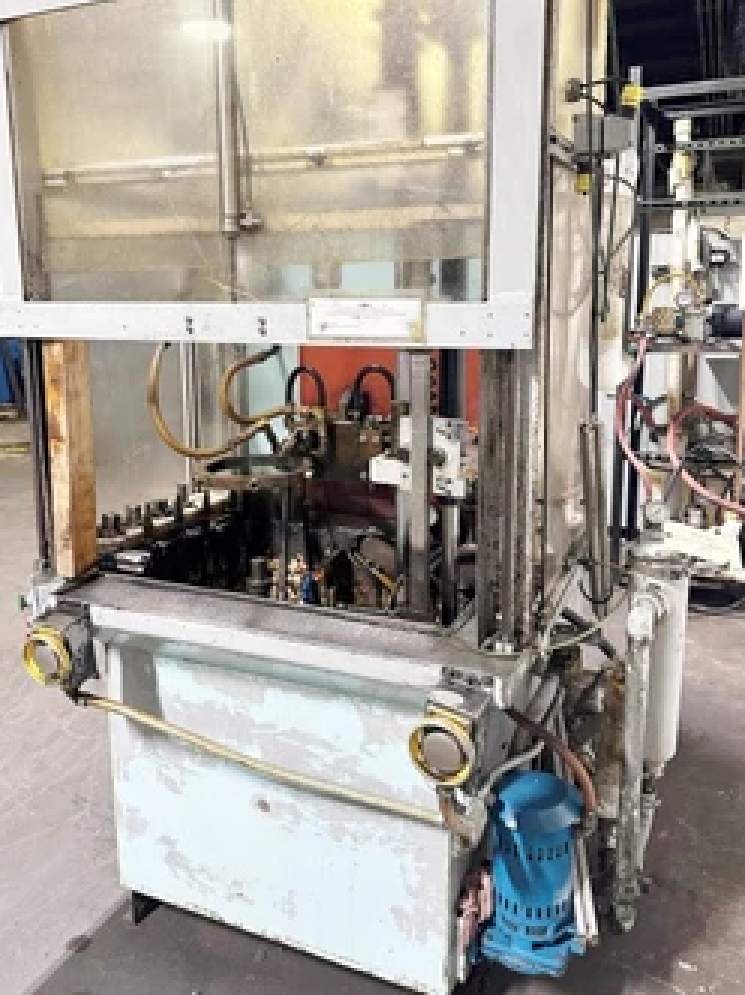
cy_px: 457
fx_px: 833
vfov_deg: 61.6
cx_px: 351
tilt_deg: -8.5
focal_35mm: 29
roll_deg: +1.2
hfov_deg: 48.2
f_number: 1.78
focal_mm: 6.86
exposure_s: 1/60
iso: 250
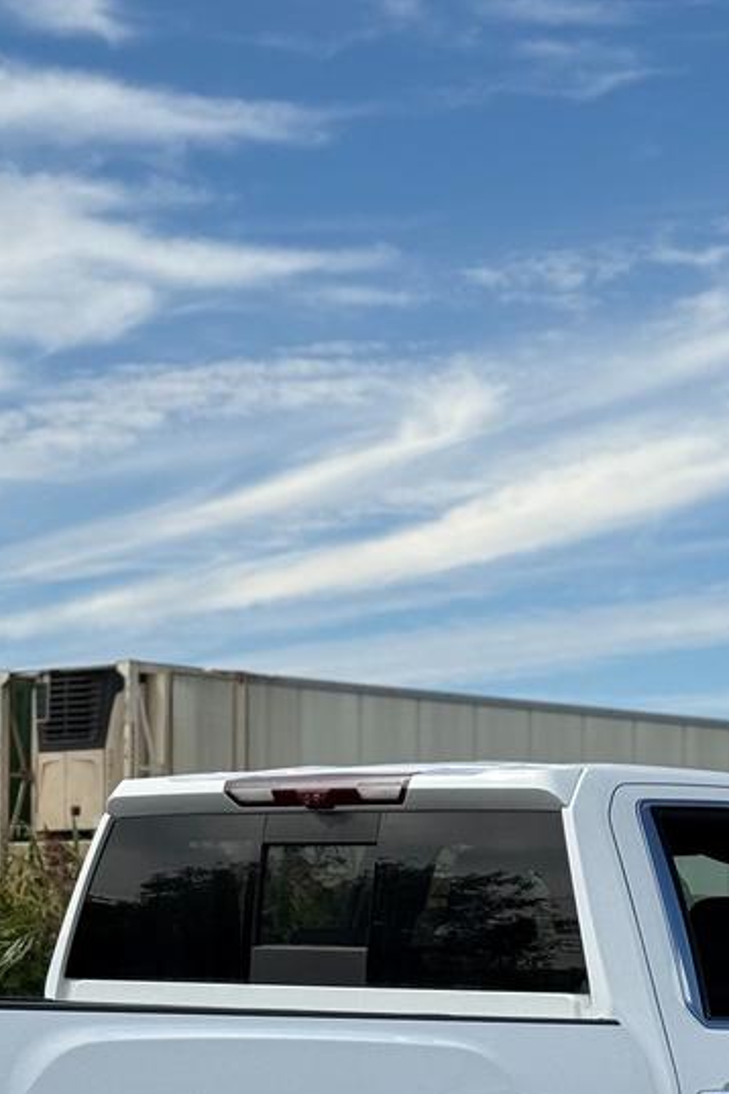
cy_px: 976
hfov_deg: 11.5
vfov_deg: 17.0
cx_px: 320
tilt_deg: +0.6
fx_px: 3614
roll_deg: -1.1
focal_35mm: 119
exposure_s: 1/7143
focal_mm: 6.76
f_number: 1.78
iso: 80
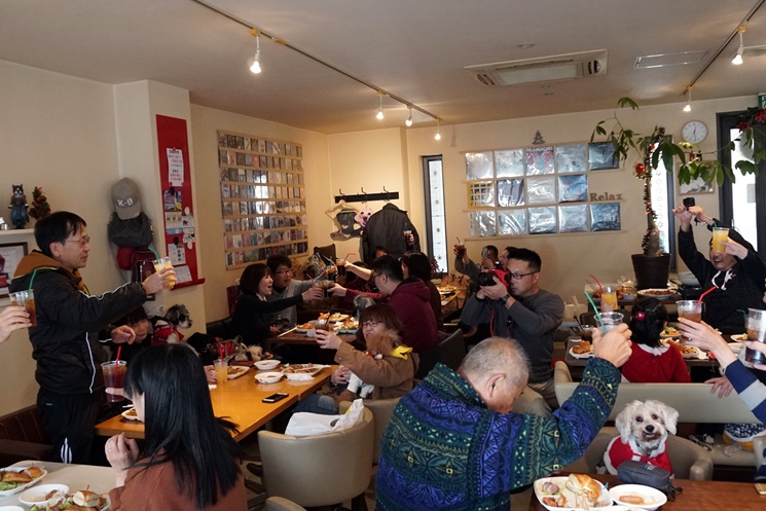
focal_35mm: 33
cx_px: 349
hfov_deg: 57.1
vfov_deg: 40.0
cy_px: 253
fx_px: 702
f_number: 3.5
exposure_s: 1/160
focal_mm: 16
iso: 2500
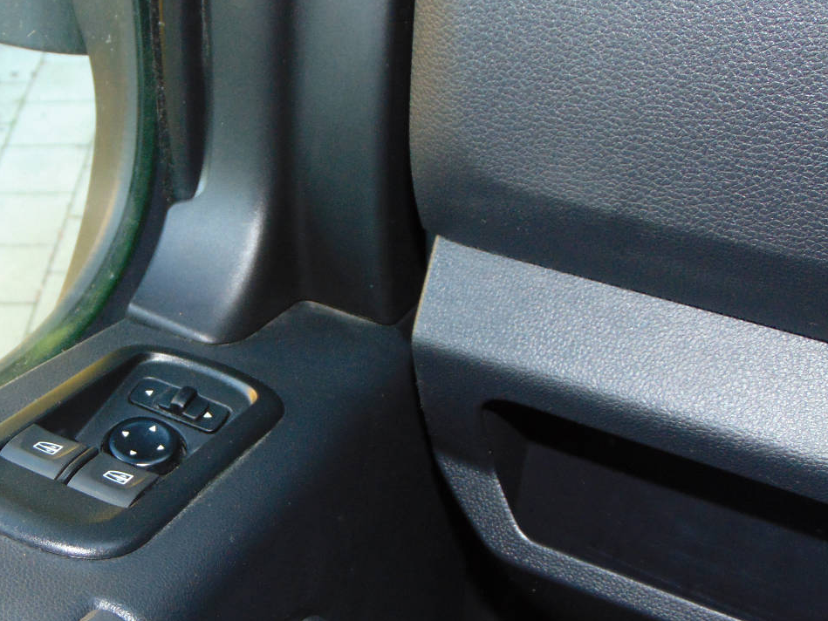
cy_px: 442
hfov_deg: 31.6
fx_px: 1411
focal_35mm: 59
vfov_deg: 24.6
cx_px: 131
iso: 200
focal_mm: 6.3
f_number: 3.2
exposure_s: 1/50
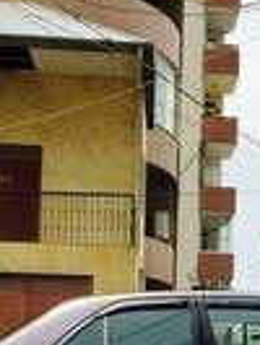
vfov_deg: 17.2
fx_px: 1080
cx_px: 234
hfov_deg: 13.6
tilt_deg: +0.2
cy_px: 438
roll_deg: -2.4
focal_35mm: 108
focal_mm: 4.15
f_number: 2.2
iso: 32
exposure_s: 1/3049
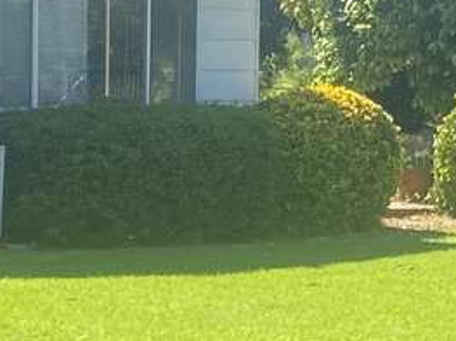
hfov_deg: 10.4
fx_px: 2502
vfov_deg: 7.8
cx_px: 232
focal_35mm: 190
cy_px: 279
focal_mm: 4.25
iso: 32
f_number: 1.8
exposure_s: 1/912
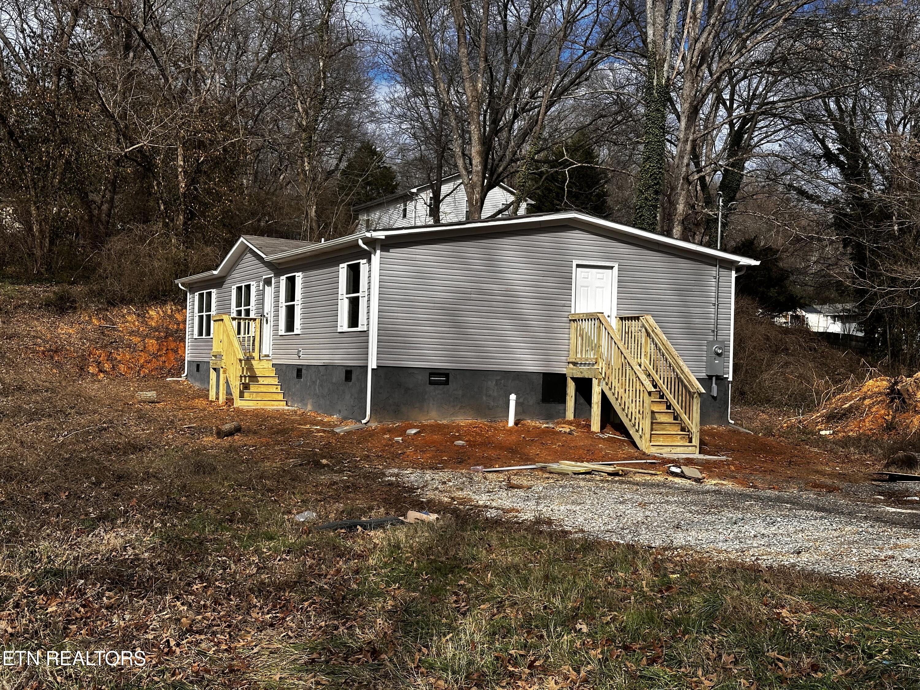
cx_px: 460
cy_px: 345
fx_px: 1276
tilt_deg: +0.9
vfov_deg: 30.3
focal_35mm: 48
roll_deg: -1.9
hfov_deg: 39.7
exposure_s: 1/4785
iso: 64
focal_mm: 6.86
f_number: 1.78
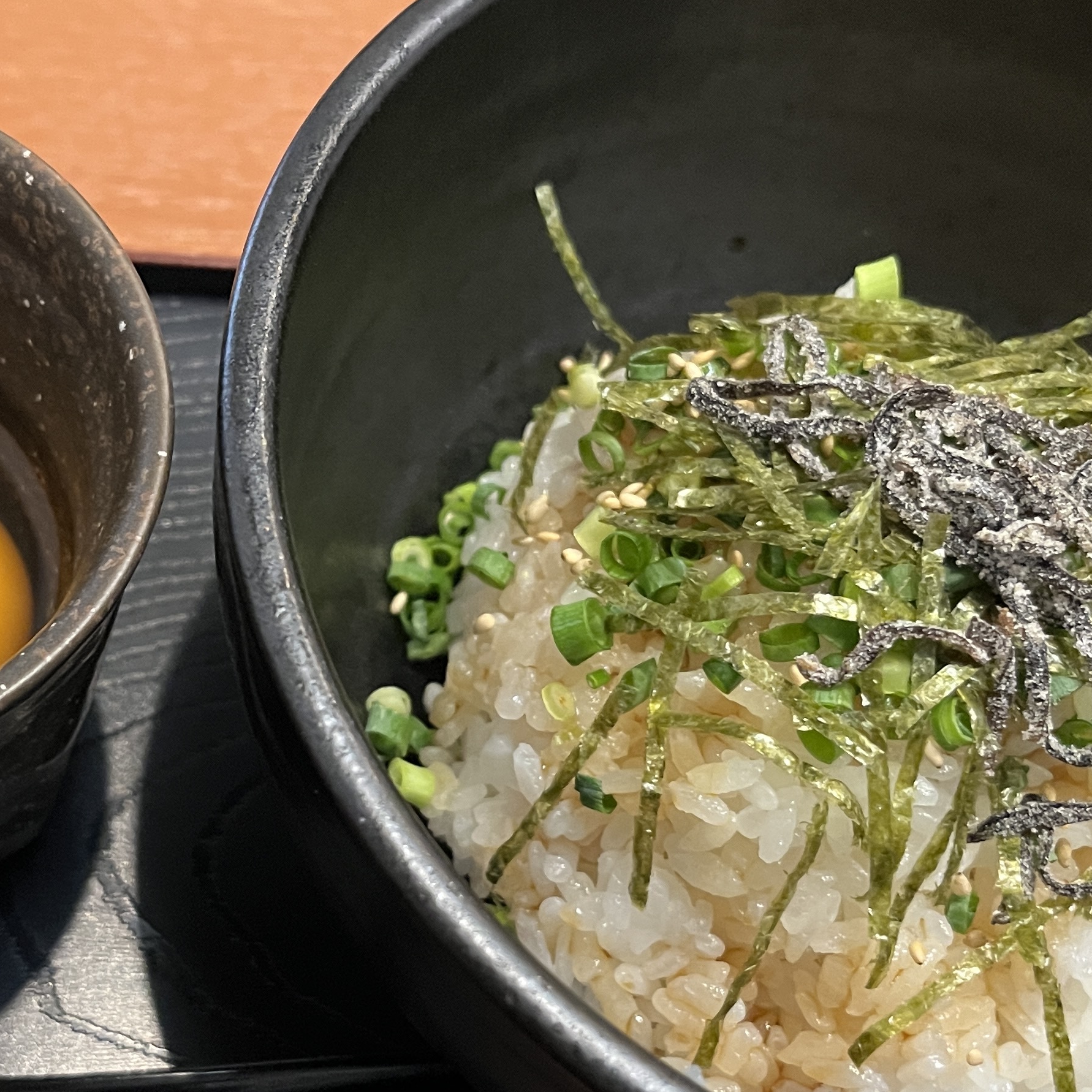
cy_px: 735
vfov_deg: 32.5
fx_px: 1856
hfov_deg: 32.7
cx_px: 440
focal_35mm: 52
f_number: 1.6
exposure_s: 1/30
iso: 500
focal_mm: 5.1
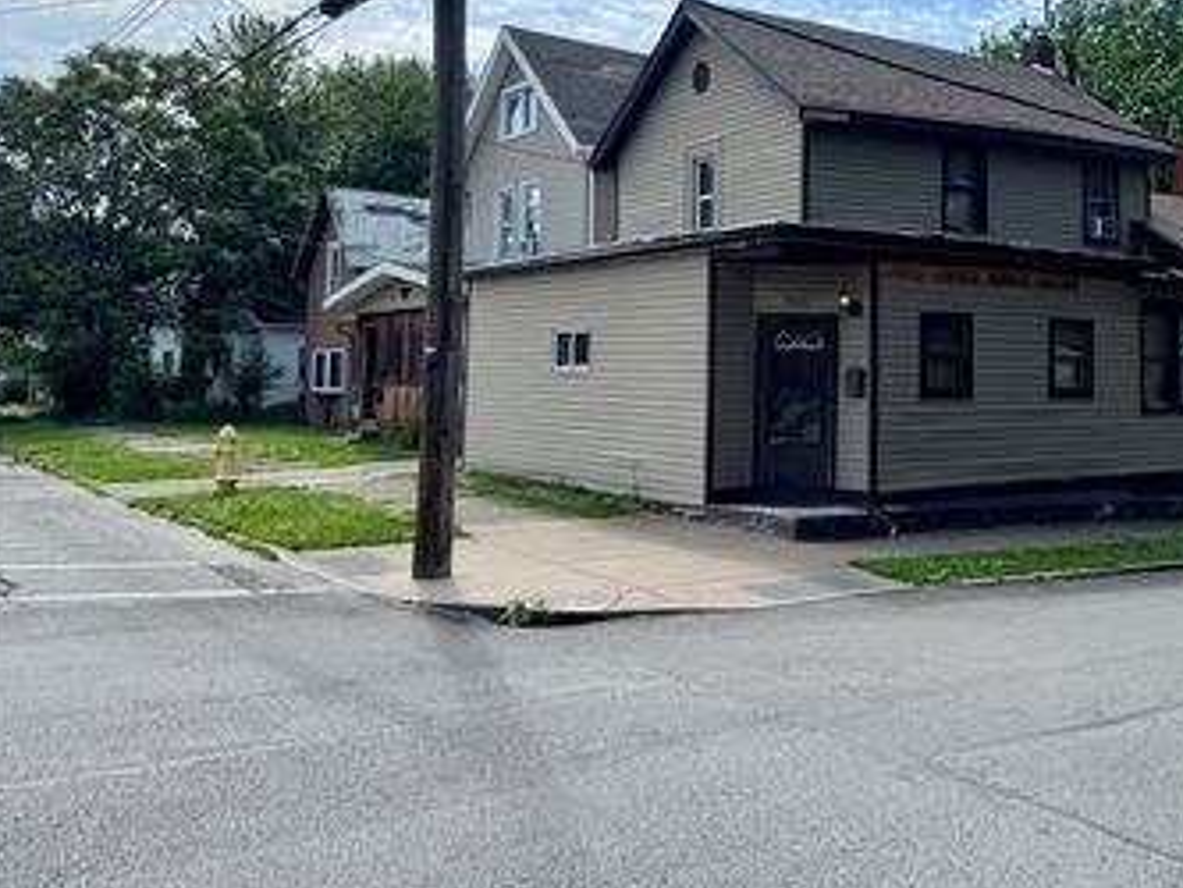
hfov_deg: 49.5
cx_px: 870
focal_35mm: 36
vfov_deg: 39.2
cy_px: 286
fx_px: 1231
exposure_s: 1/4608
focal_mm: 6.76
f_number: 1.78
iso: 80
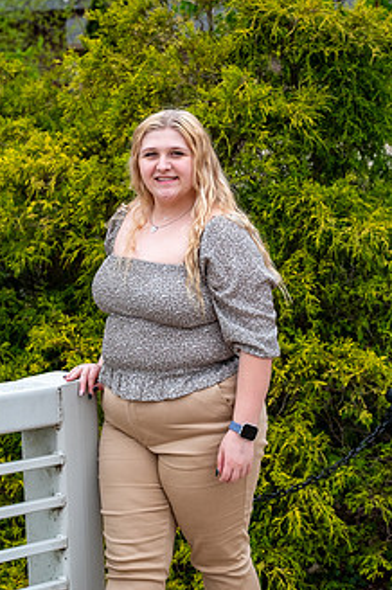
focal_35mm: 103
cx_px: 203
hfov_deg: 13.3
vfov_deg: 19.8
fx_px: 1686
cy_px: 264
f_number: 4
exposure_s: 1/500
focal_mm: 50
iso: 250
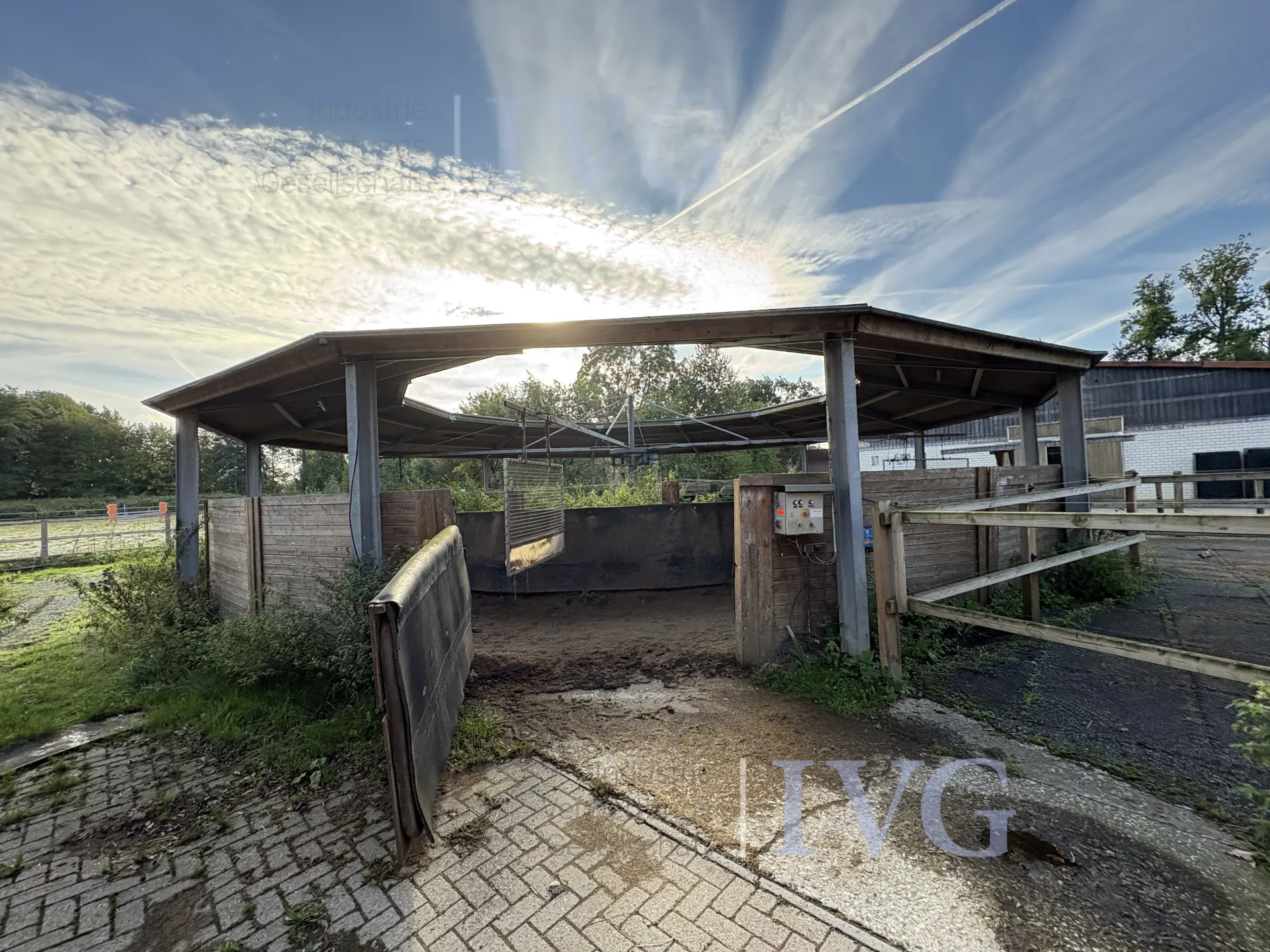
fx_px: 514
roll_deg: +3.1
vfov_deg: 85.7
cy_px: 476
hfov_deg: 102.1
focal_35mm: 14
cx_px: 635
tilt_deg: +1.0
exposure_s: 1/377
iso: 64
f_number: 2.2
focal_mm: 2.22
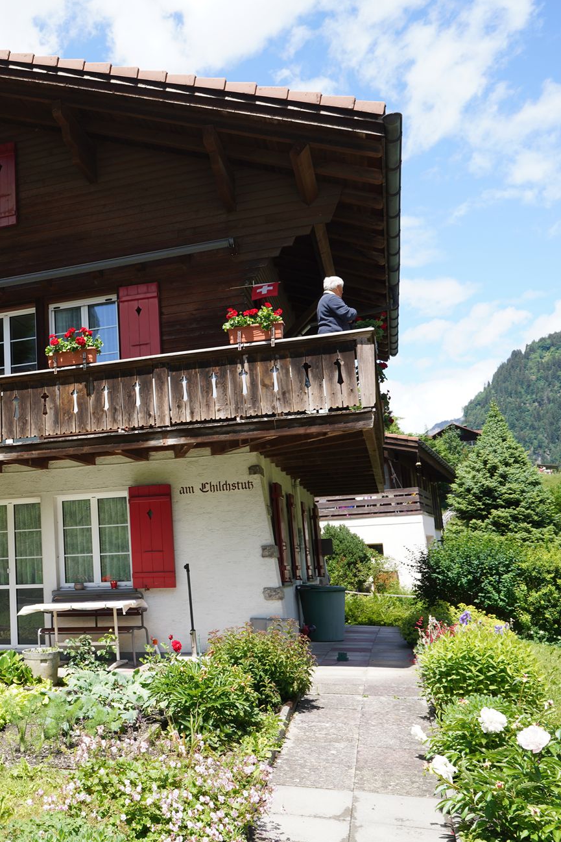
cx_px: 26
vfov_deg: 51.9
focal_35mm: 37
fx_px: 865
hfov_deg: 33.5
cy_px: 421
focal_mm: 24
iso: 100
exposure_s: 1/100
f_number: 9
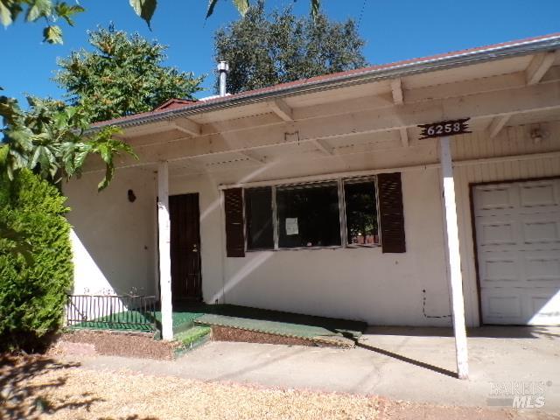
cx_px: 280
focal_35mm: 24
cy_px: 210
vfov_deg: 56.8
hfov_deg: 71.6
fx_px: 388
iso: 100
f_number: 4.4
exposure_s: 1/420
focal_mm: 4.3
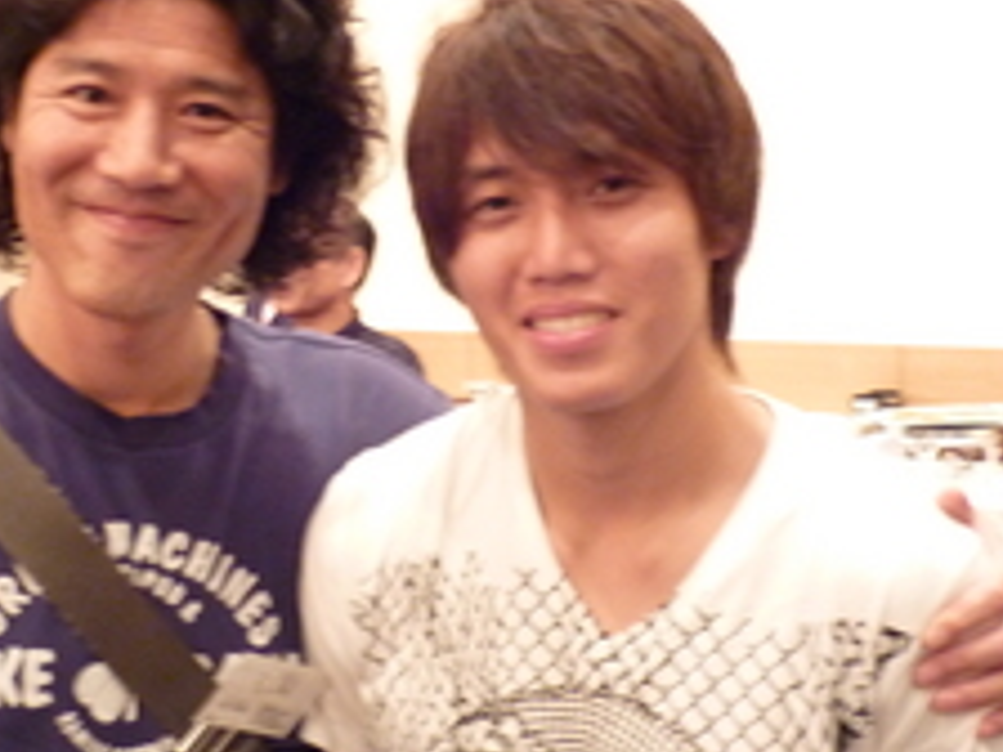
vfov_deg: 23.6
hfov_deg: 31.1
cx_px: 390
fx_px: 1796
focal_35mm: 62
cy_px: 298
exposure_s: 1/8
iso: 400
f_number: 2.8
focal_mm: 5.5
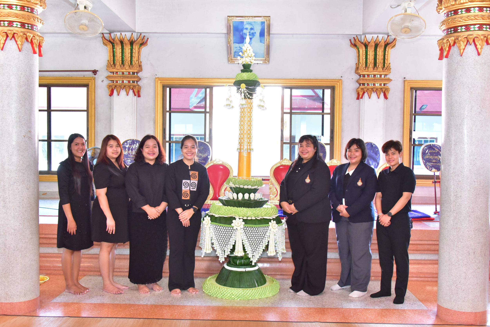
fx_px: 517
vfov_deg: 35.1
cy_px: 164
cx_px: 245
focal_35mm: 38
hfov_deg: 50.7
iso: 8000
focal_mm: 38
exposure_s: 1/160
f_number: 6.3
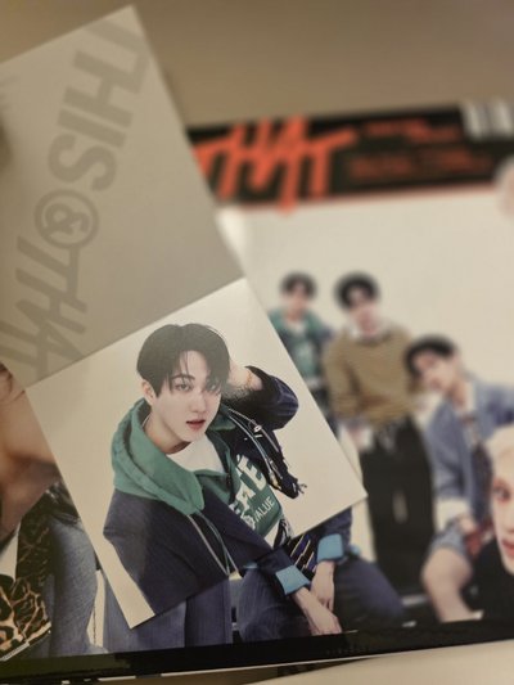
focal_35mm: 23
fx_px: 455
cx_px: 257
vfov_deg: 73.9
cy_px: 342
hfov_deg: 58.9
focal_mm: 6.3
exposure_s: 1/120
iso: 800
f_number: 1.7
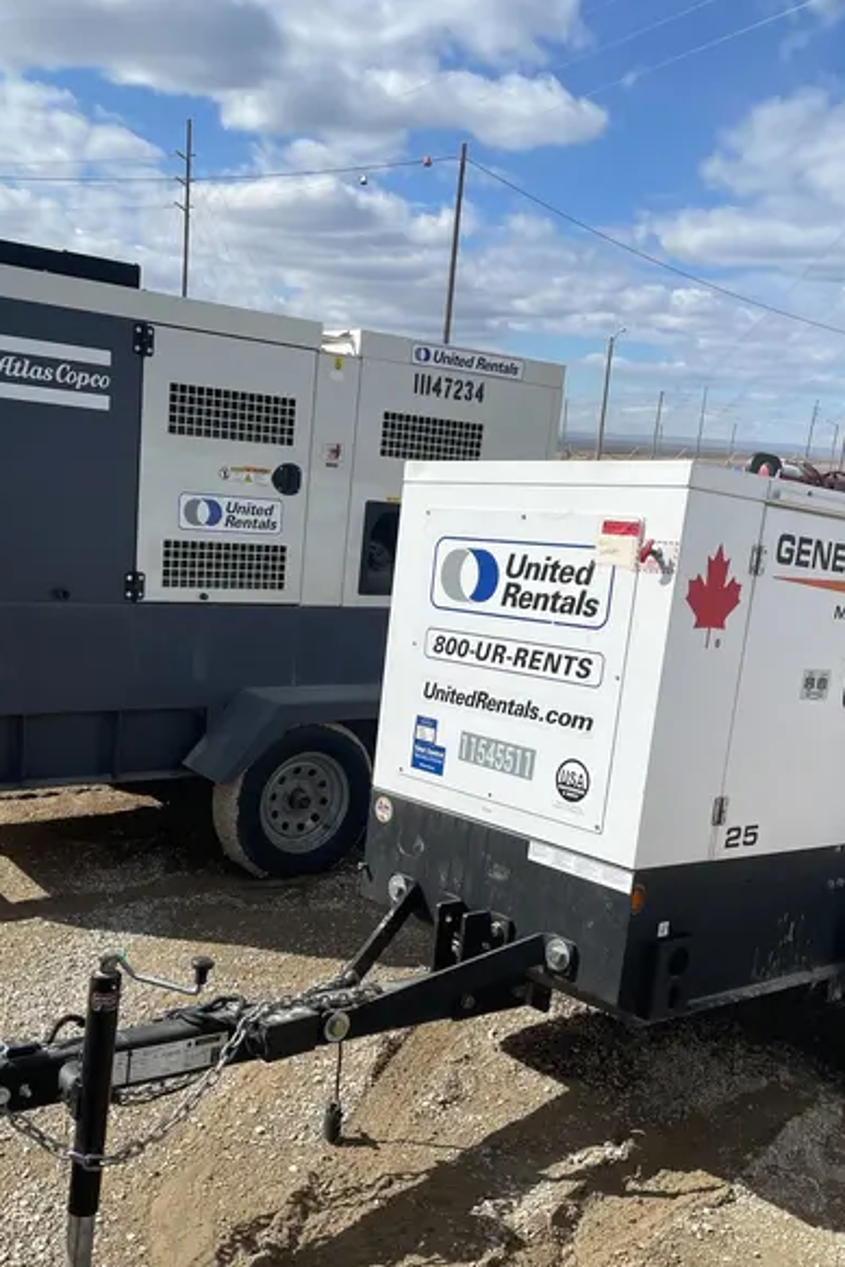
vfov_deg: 55.3
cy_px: 770
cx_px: 367
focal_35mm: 34
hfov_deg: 38.8
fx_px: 1196
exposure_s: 1/5291
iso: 32
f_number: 1.6
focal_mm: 4.2
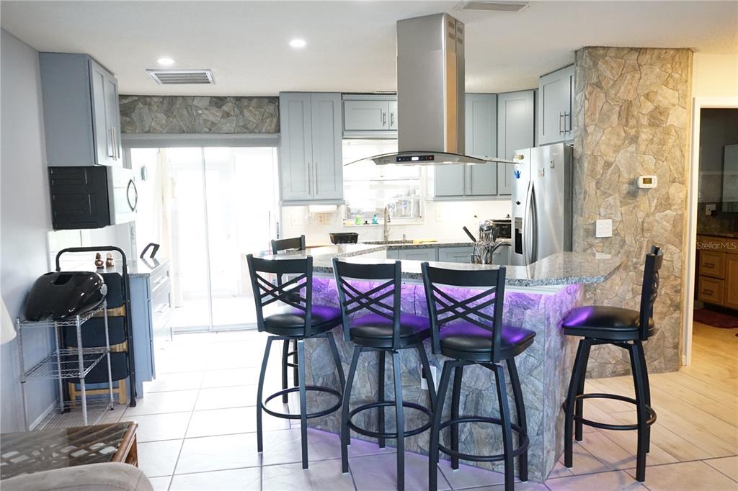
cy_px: 246
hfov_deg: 65.5
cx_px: 369
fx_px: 574
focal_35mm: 28
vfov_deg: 46.4
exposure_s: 1/60
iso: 6400
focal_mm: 28
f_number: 6.3
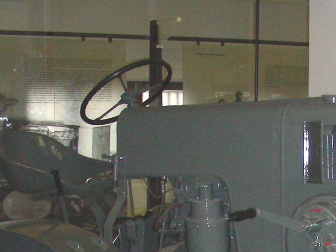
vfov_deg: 13.0
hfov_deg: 17.6
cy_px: 326
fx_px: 1068
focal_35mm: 110
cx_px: 317
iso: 200
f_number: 3.5
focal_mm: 6.3
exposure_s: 1/60.1
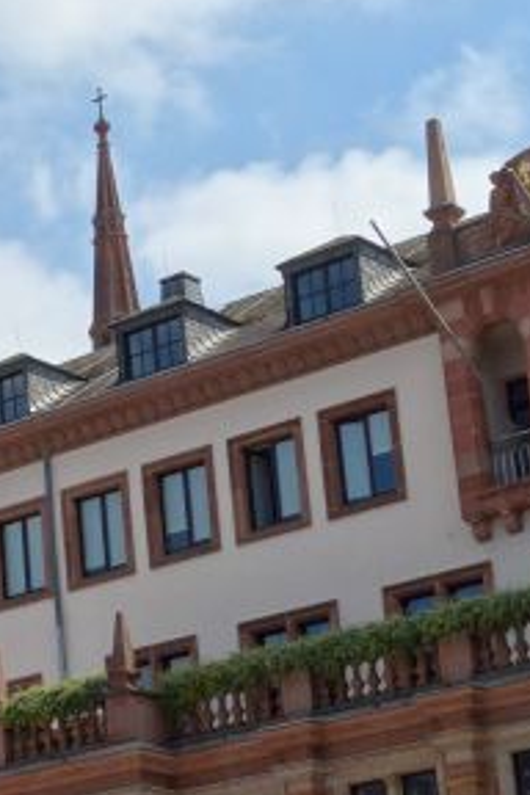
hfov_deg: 10.9
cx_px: -334
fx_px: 2650
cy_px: 599
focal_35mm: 120
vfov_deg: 17.0
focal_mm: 13.25
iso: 125
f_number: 5.6
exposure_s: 1/640
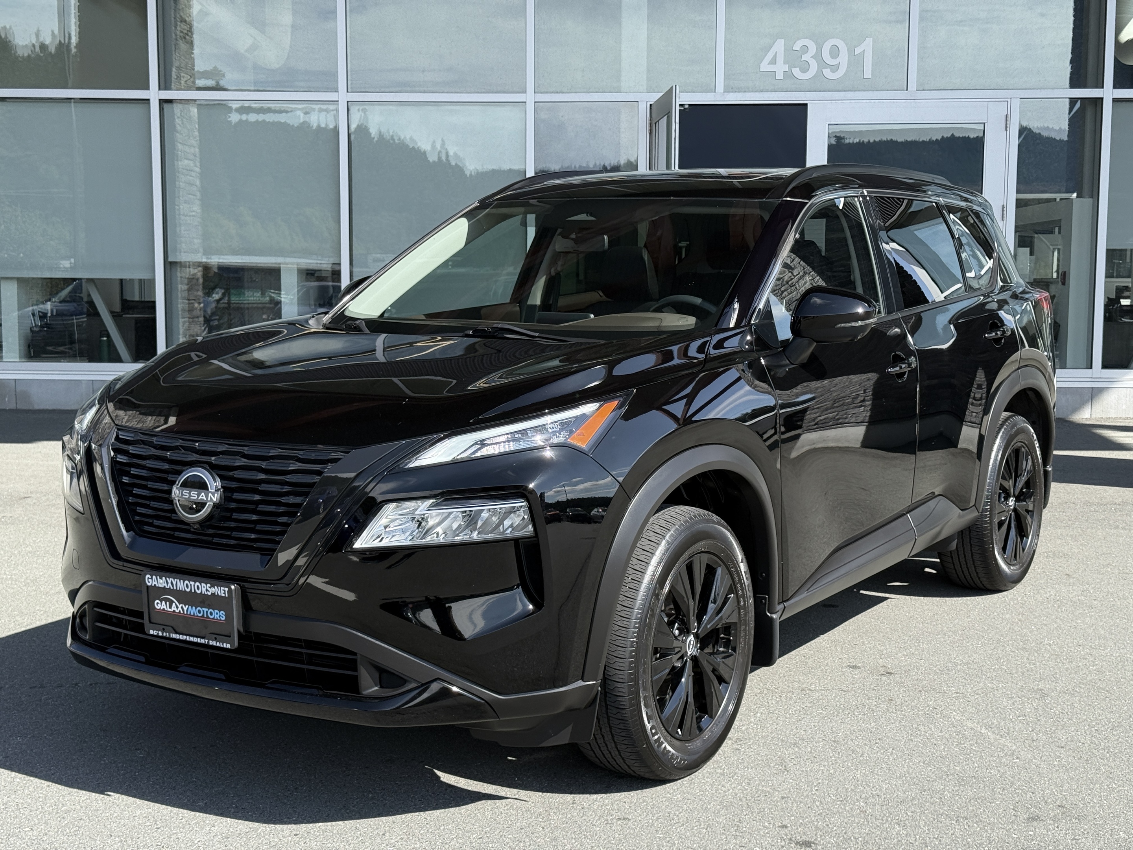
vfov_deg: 30.3
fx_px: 1571
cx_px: 566
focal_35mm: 48
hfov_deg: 39.7
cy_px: 425
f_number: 1.78
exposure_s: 1/1838
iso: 80
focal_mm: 6.76
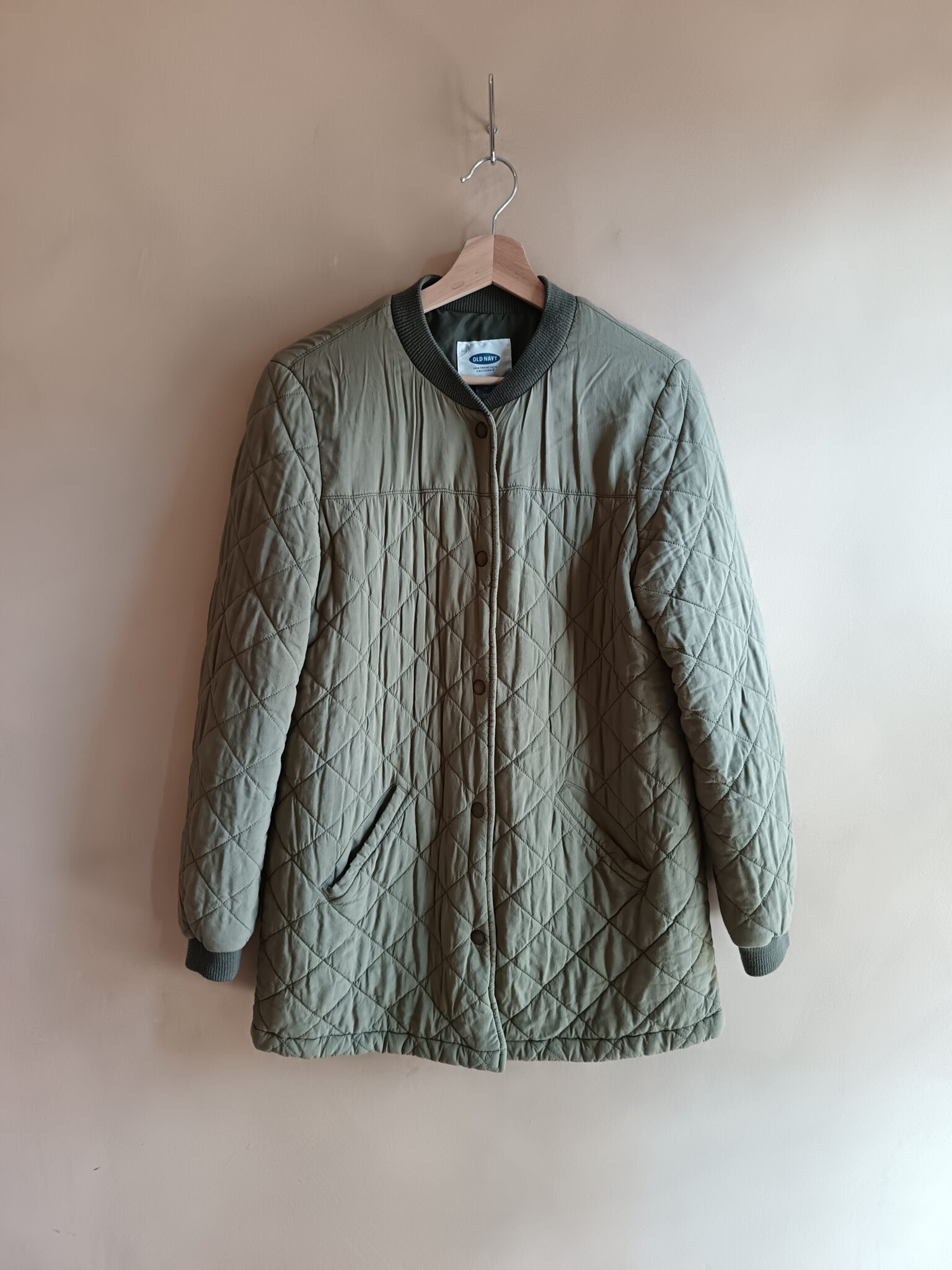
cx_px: 476
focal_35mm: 24
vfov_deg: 71.6
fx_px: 880
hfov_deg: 56.8
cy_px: 635
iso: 662
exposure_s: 1/40
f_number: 1.75
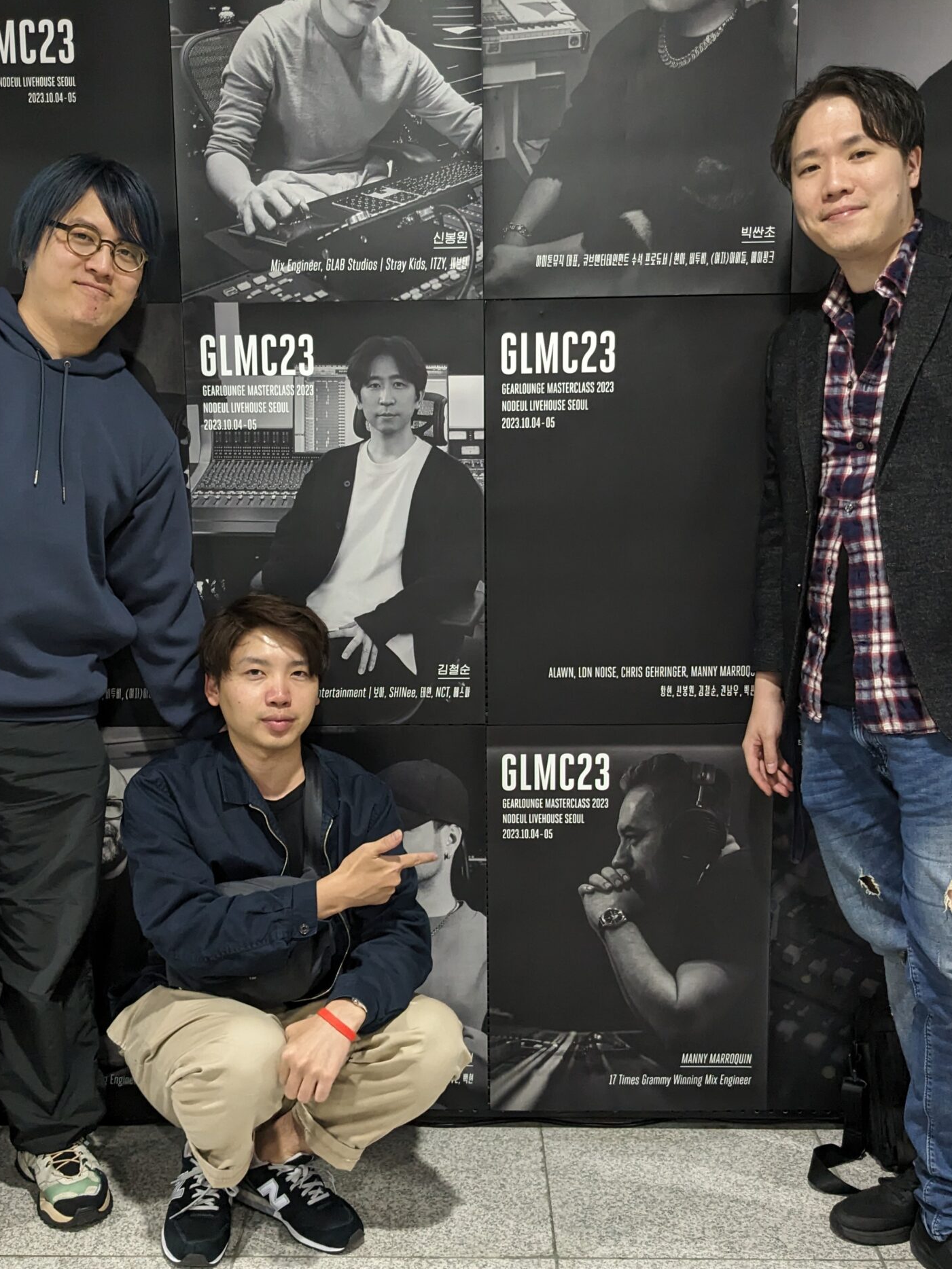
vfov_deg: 50.1
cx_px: 418
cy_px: 649
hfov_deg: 38.6
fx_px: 1357
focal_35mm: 37
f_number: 1.73
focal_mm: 4.38
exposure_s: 1/60
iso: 480
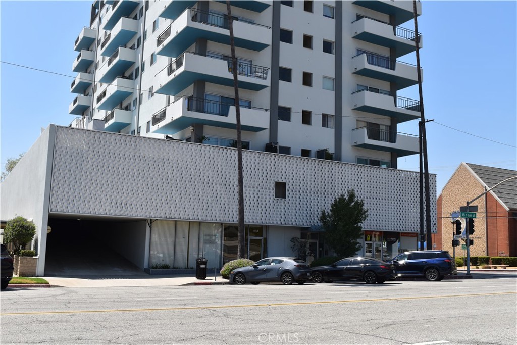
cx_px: 258
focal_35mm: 38
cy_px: 172
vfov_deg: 35.5
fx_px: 539
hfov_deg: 51.3
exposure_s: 1/400
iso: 200
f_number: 10
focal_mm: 25
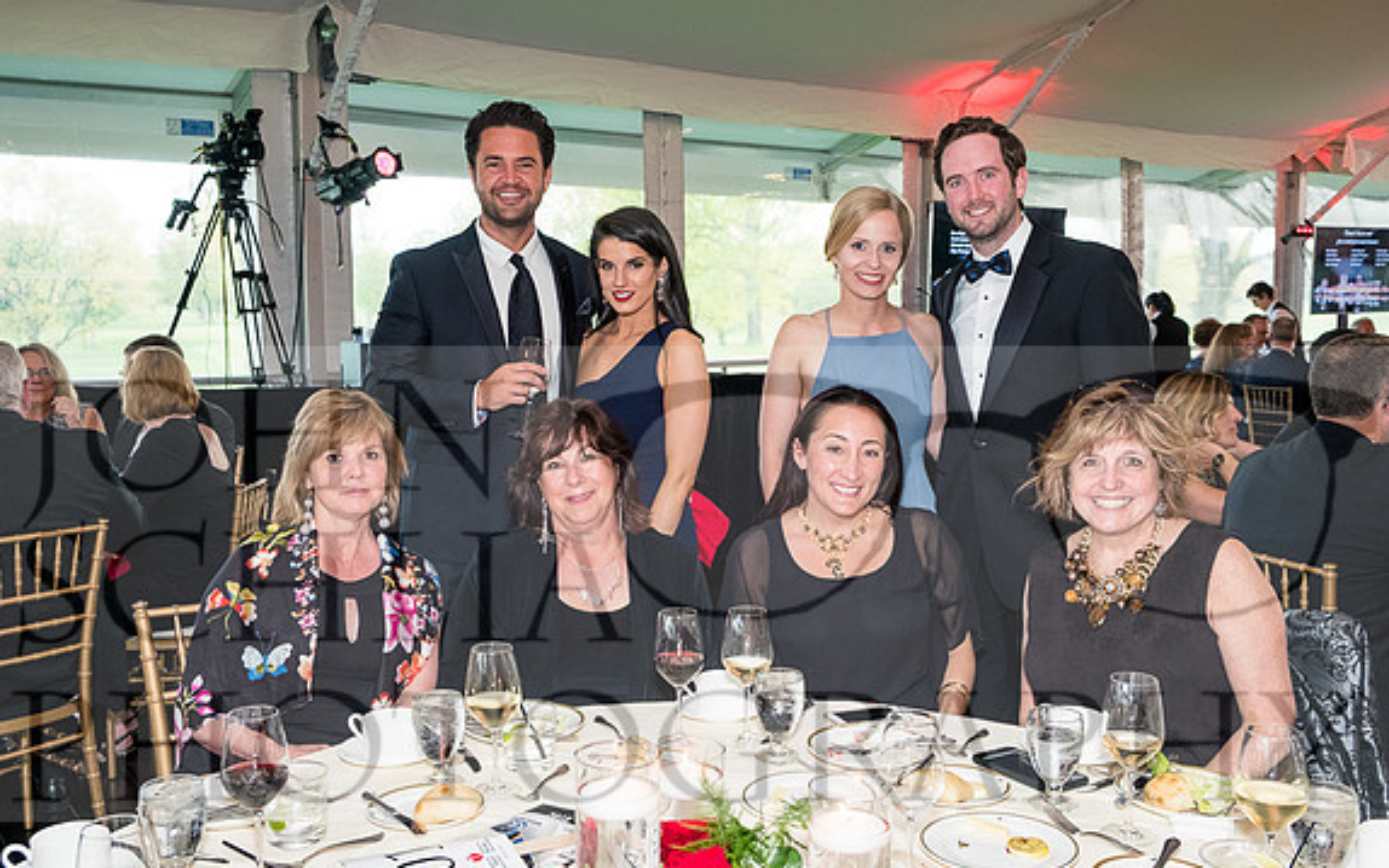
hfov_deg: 56.7
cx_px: 697
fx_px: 1287
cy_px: 453
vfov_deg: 37.3
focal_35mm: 34
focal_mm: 22.3
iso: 1600
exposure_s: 1/80
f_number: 5.6
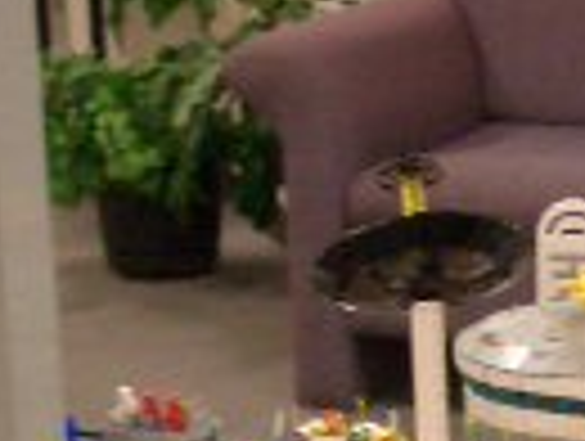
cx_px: 612
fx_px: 2912
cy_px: 904
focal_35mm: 172
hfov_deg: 11.3
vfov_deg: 8.2
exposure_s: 1/50
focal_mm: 5.8
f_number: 2.6
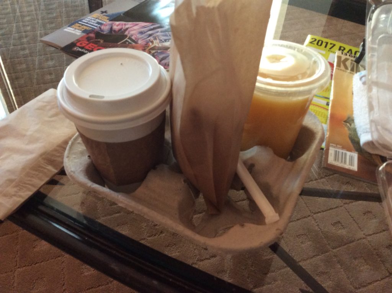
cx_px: 196
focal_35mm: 32
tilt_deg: -44.0
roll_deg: -2.9
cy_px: 146
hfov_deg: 56.9
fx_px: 362
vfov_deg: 44.1
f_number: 2.4
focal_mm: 3.3
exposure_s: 1/24
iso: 200
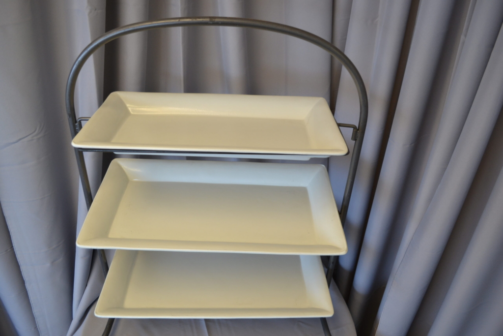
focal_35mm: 27
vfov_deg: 47.9
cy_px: 168
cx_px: 252
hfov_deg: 67.4
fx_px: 377
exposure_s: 1/60
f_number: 4
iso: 400
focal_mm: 18
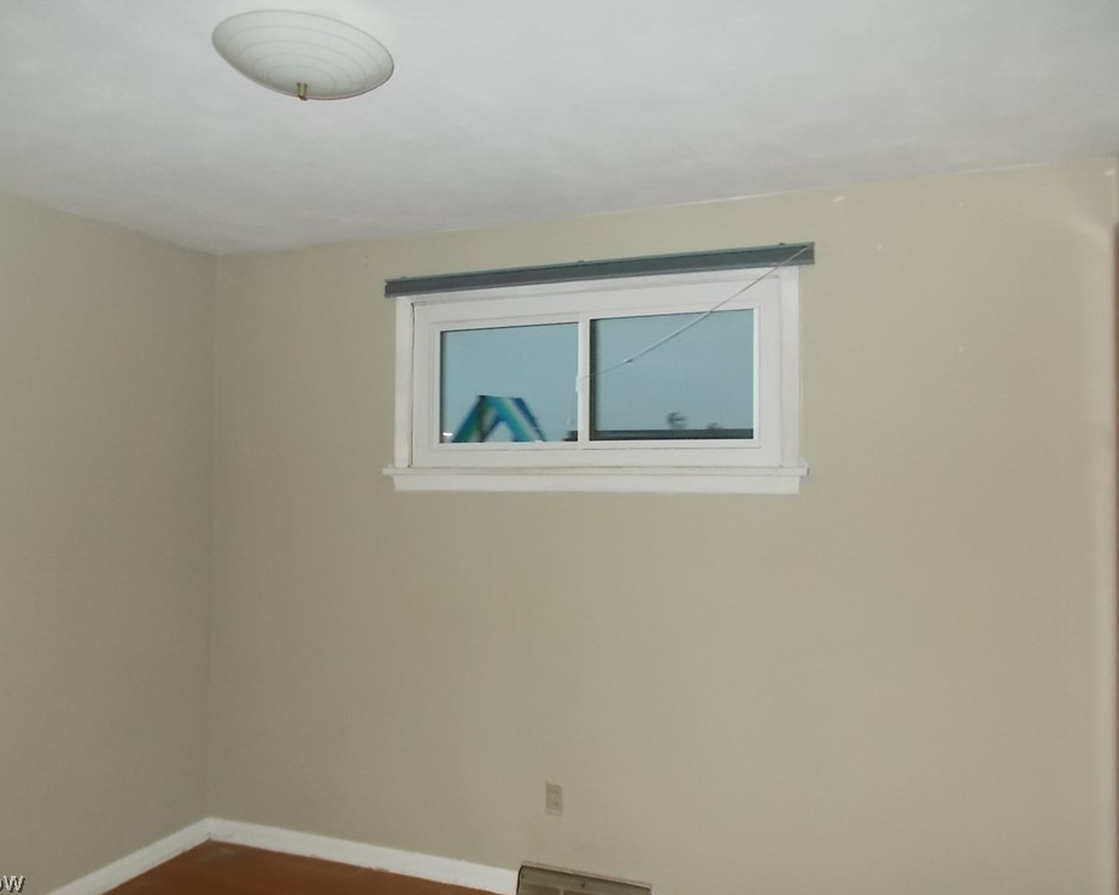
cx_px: 516
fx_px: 927
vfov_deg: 51.5
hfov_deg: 62.1
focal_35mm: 28
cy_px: 438
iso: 250
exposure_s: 1/25
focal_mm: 4.6
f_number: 3.2
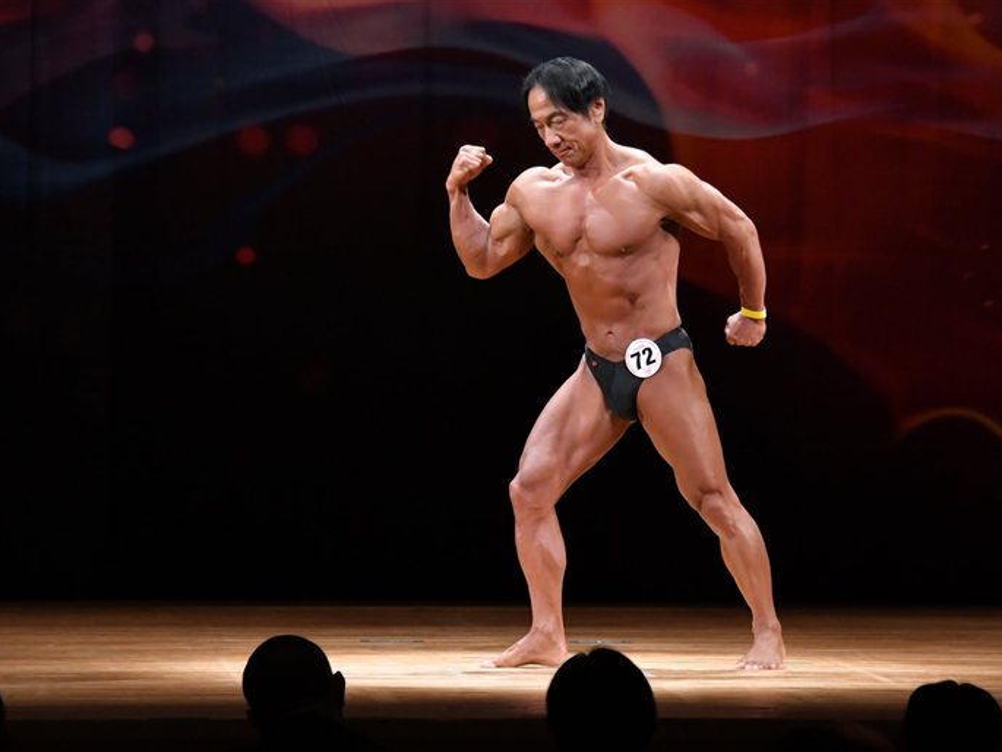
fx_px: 7556
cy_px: 376
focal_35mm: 261
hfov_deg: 7.6
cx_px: 530
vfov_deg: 5.7
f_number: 5.6
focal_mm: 160
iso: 4000
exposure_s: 1/400
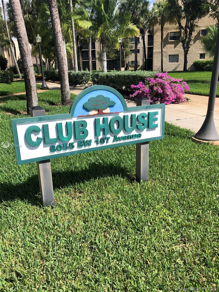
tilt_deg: -17.2
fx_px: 236
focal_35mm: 28
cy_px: 146
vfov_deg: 63.4
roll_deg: +0.8
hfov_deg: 49.7
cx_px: 110
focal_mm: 4
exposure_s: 1/1869
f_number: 1.8
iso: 20
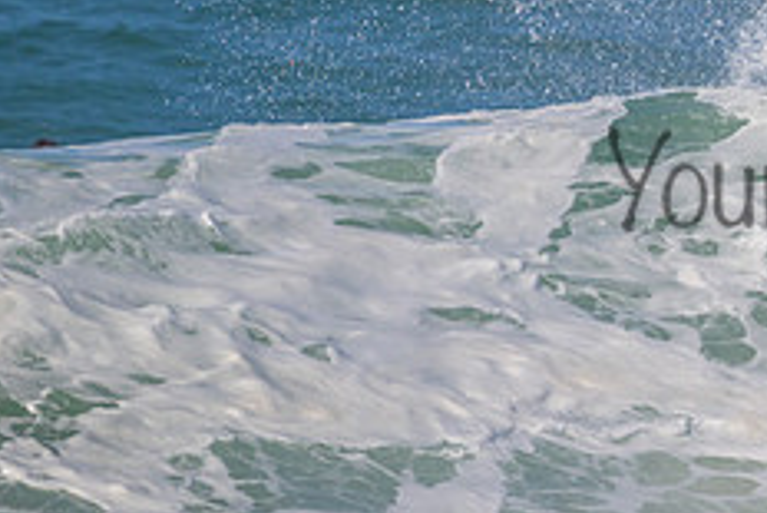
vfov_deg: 0.7
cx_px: 949
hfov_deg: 1.0
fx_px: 42551
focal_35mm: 1996
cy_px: 151
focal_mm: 800
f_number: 11
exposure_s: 1/2000
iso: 900
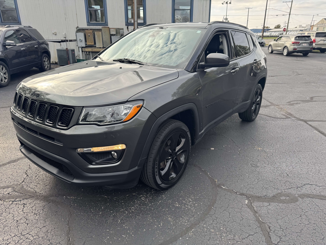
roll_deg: -1.0
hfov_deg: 71.6
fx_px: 226
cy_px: 122
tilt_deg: -18.9
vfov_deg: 56.8
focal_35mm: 24
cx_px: 163
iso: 80
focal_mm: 6.76
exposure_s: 1/747
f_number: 1.78
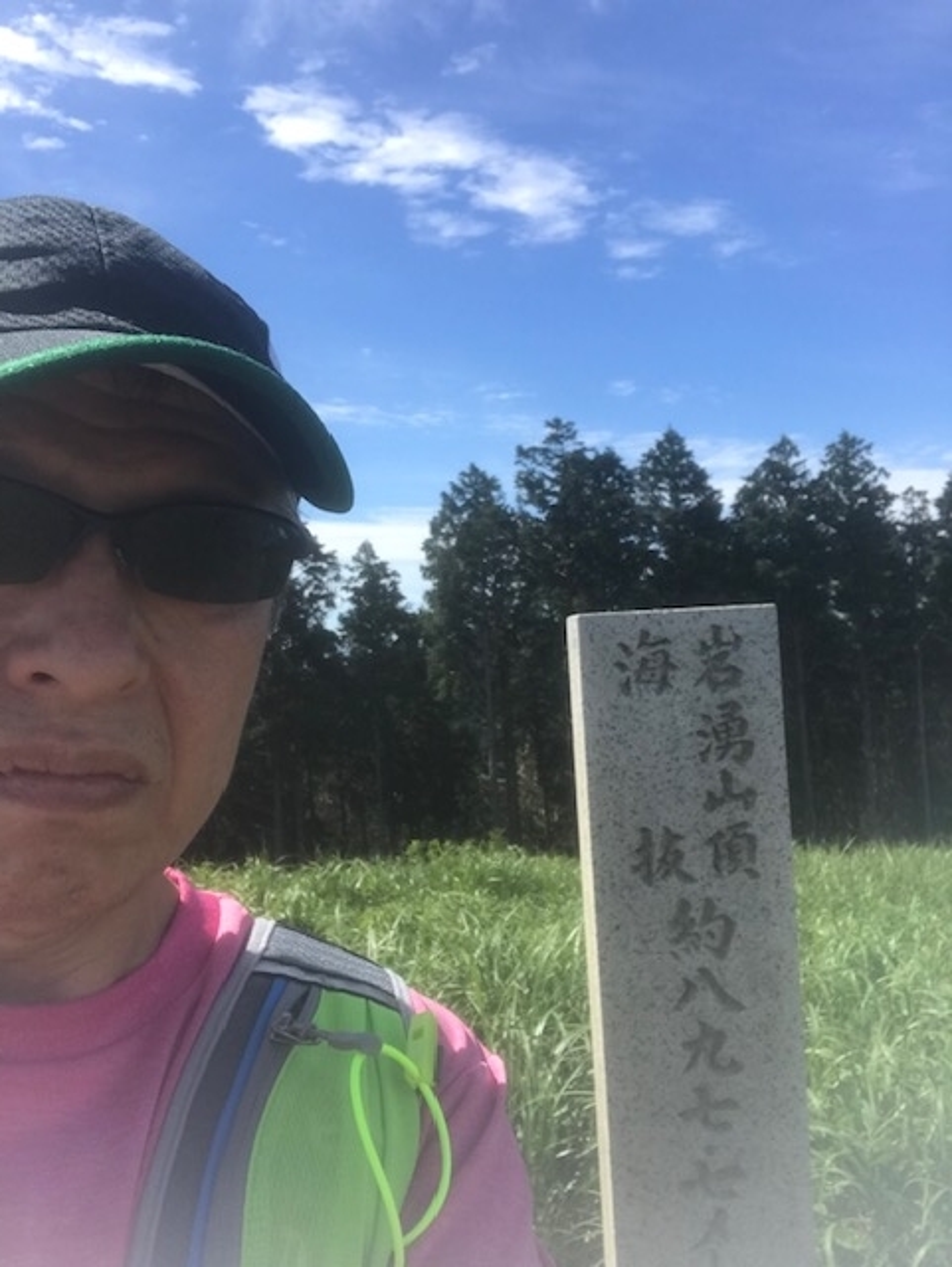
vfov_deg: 56.8
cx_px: 476
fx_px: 1172
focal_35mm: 32
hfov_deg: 44.2
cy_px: 634
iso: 25
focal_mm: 2.87
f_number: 2.2
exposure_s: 1/781
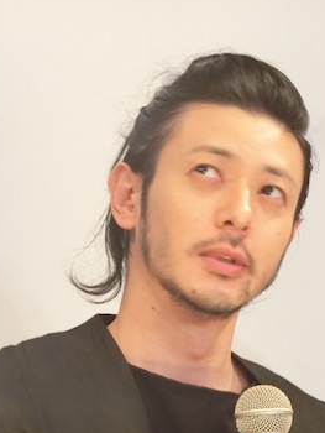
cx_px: 183
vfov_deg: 4.5
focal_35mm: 437
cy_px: 364
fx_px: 5464
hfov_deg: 3.4
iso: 800
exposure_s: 1/15
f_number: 5.9
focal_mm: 45.4
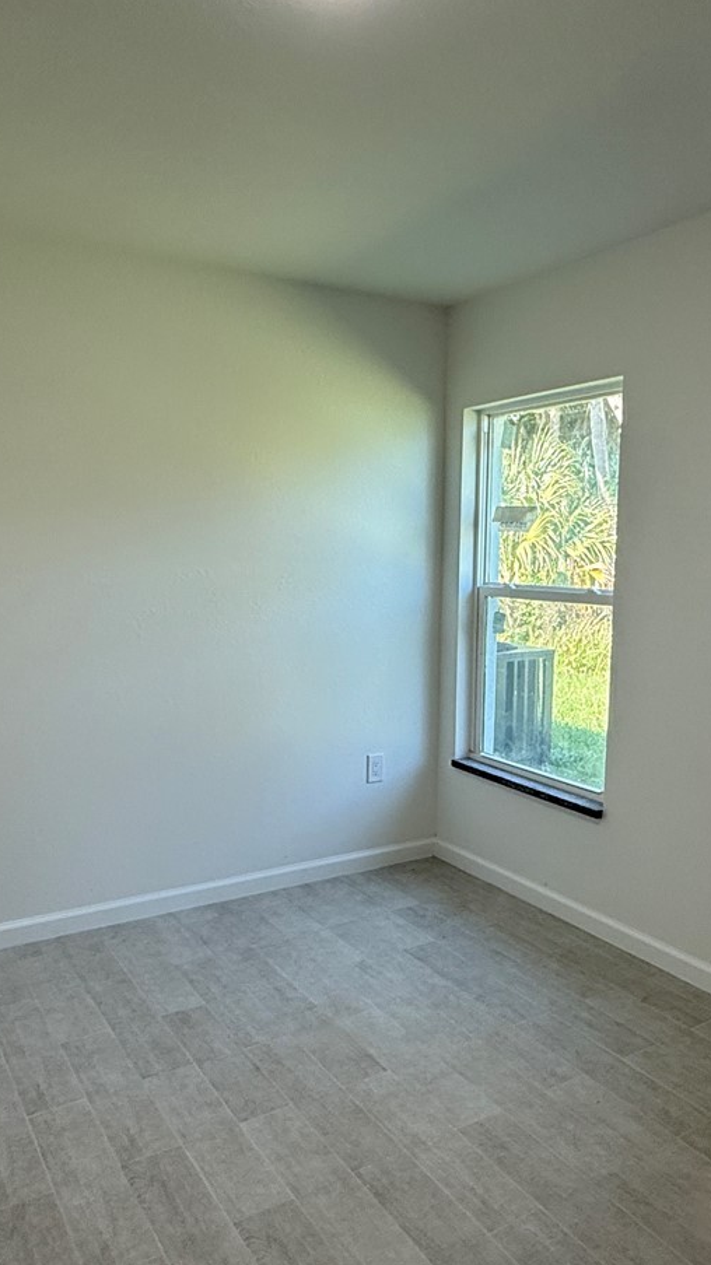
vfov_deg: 69.8
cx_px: 383
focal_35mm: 27
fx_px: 906
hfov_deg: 42.8
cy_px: 677
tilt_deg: -8.9
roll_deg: -0.7
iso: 125
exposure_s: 1/120
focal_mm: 2.22
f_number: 2.2
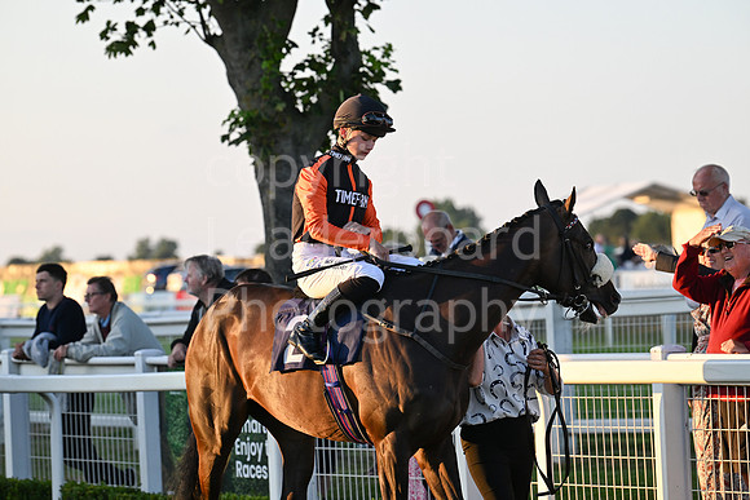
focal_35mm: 200
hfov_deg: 10.3
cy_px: 250
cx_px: 375
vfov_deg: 6.9
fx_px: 4167
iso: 1000
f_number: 5.6
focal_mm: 200
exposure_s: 1/1000
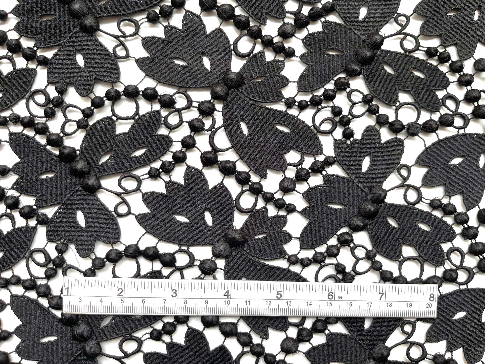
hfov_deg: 67.3
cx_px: 242
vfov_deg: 53.0
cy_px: 182
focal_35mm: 26
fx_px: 364
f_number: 1.6
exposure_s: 1/120
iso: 32
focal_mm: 5.1
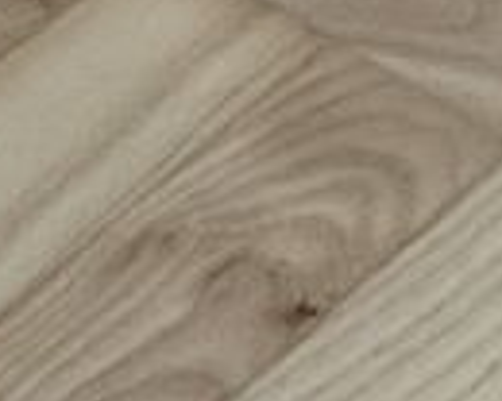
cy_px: -1353
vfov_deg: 3.4
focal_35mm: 434
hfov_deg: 4.4
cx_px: -46
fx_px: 6448
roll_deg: -4.8
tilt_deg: -28.2
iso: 250
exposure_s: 1/47
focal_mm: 6.76
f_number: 1.78
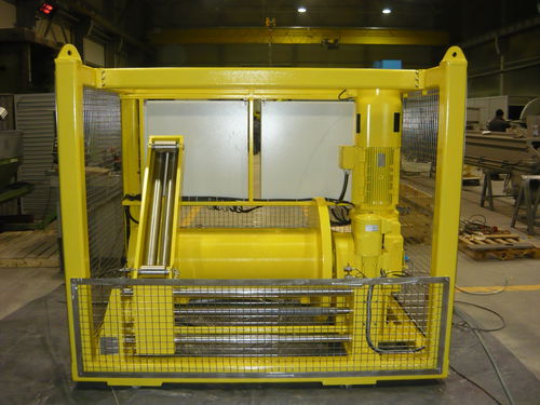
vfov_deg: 42.9
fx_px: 515
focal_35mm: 33
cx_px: 270
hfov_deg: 55.4
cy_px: 202
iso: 250
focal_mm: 5.5
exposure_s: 1/30
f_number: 2.8
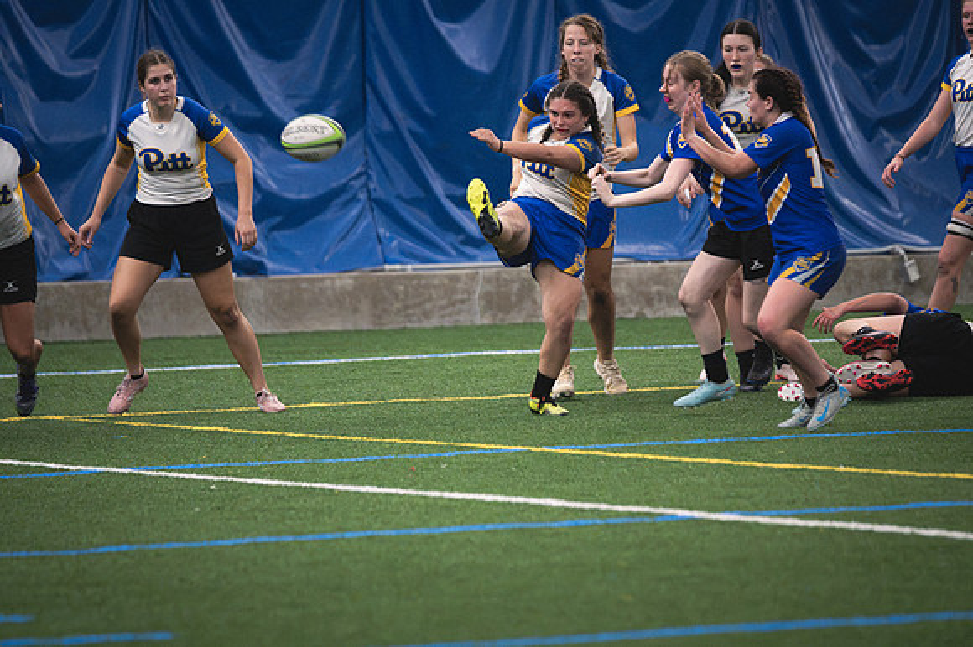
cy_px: 324
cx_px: 486
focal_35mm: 300
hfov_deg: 6.9
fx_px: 8103
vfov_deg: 4.6
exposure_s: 1/640
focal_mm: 200
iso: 9000
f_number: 2.8
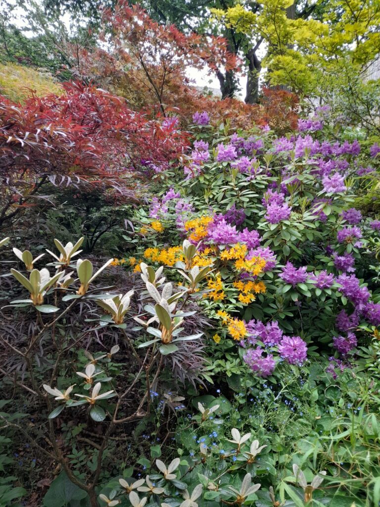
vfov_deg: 69.4
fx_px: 366
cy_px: 254
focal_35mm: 25
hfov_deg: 54.9
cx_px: 190
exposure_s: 1/50
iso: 40
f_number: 2
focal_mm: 4.6
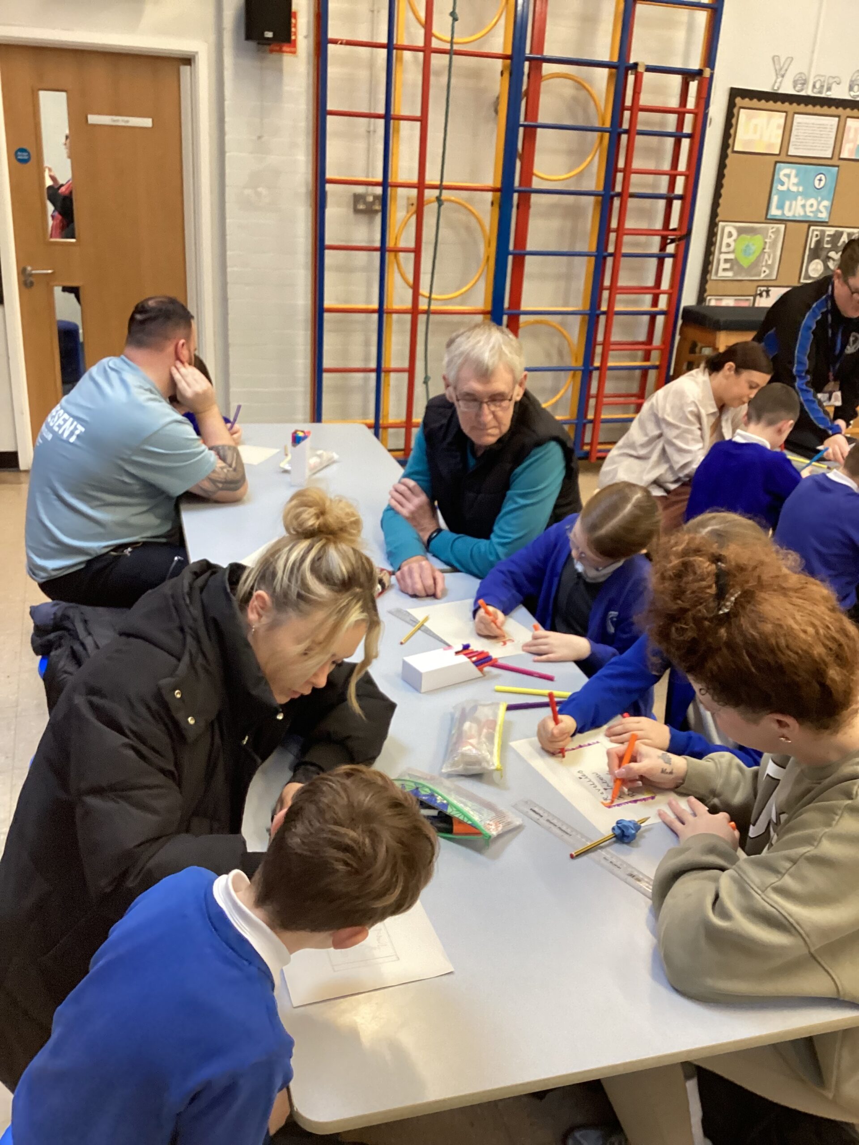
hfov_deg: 45.4
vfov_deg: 58.4
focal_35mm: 31
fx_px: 1026
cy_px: 572
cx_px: 430
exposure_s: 1/50
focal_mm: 3.3
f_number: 2.4
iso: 250
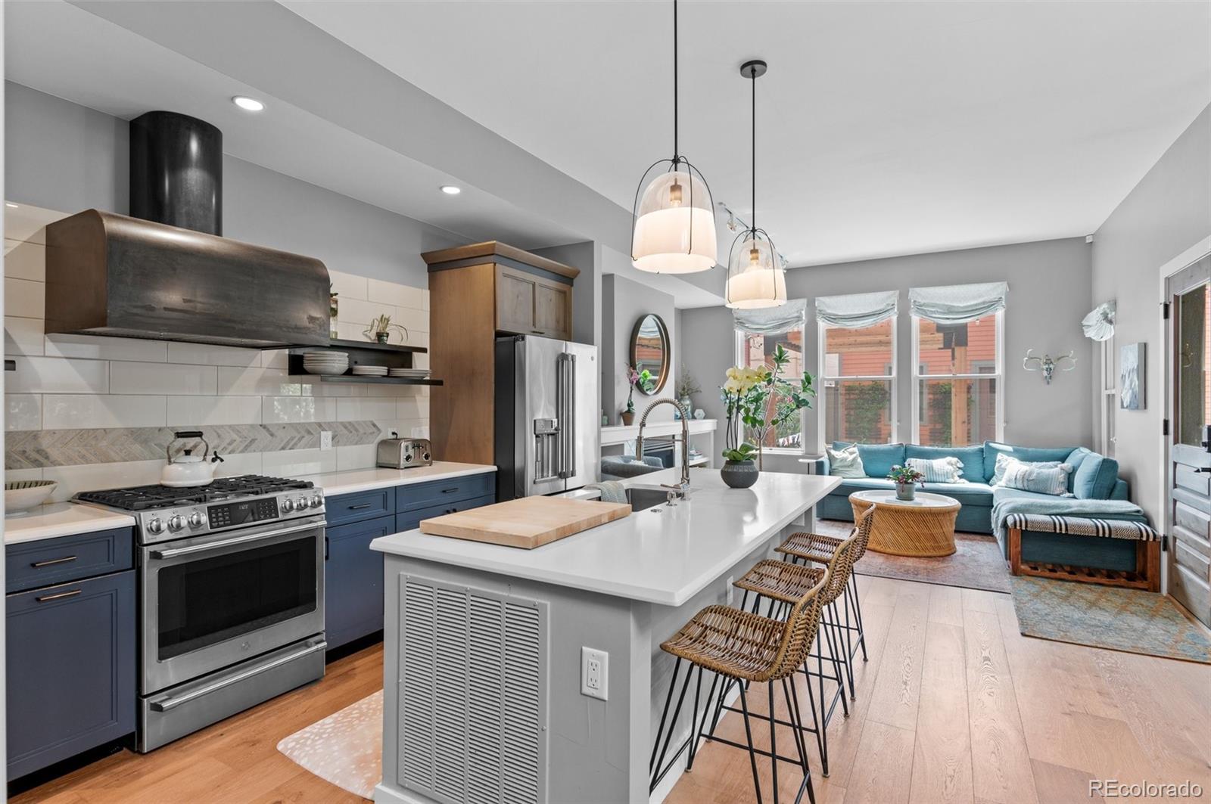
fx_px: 571
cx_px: 606
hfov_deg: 93.3
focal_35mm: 17
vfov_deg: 70.3
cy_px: 402
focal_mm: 17
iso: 400
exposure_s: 1/4
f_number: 8
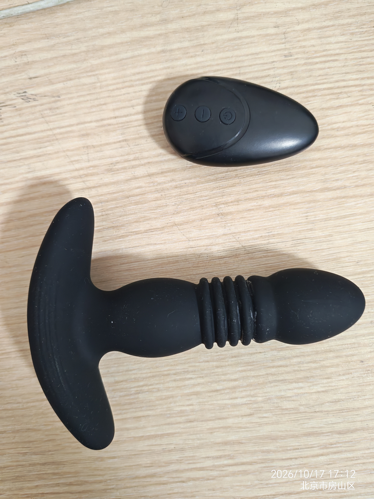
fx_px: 389
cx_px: 187
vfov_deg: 65.3
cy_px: 250
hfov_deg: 51.4
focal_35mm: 27
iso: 3200
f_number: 1.9
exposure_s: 1/25
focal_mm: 6.12
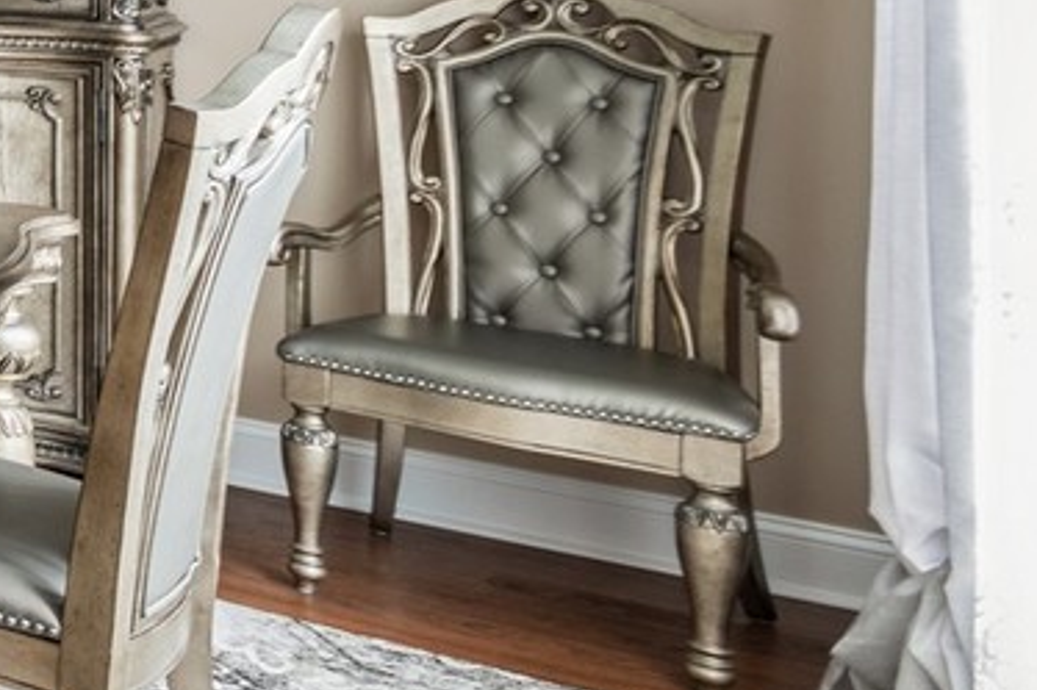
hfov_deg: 17.9
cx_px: -1162
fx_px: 1497
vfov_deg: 24.2
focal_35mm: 52
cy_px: -80
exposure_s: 1/3
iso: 100
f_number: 10
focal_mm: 12
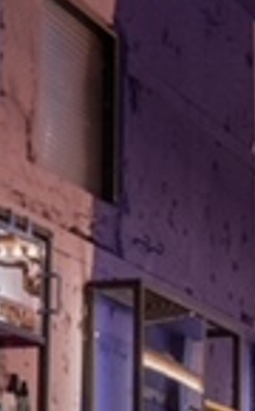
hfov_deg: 7.7
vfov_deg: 11.9
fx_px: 1891
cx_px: 159
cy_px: 595
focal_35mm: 169
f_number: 8
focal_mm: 25
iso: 2500
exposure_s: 1/125
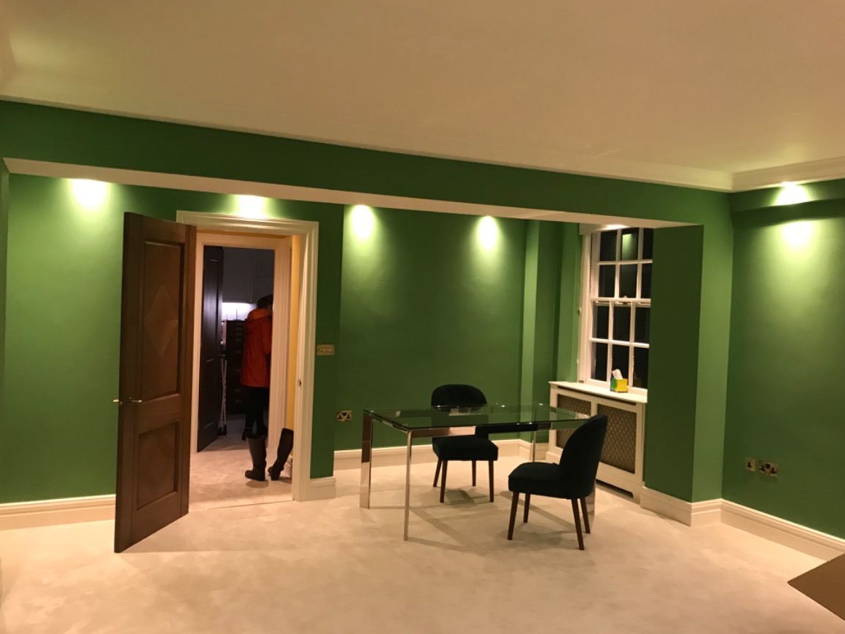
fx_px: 708
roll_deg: -2.1
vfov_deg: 48.2
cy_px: 312
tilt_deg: -0.9
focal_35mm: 29
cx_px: 427
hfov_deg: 61.7
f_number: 1.8
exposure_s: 1/17
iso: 80
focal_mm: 3.99
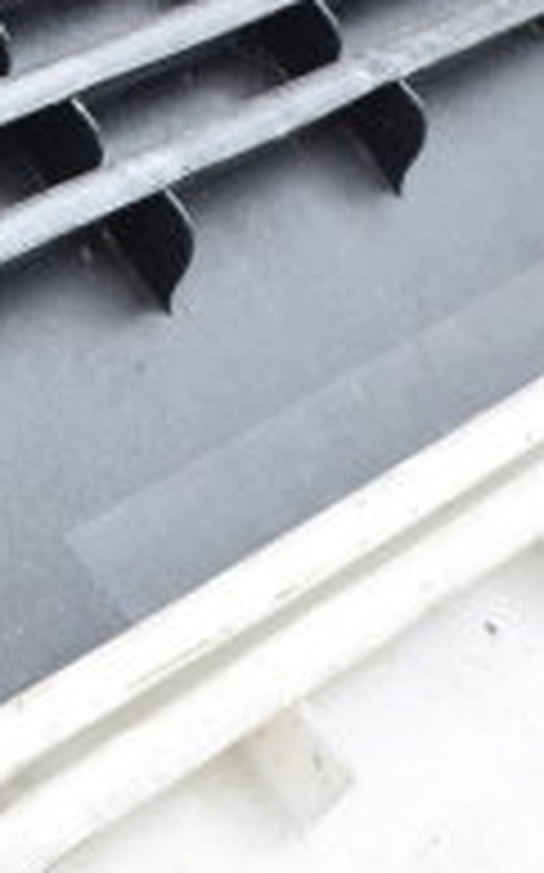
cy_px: 1613
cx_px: -81
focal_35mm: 159
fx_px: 3777
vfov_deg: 12.0
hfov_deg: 8.2
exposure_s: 1/125
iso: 200
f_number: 5.6
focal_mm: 22
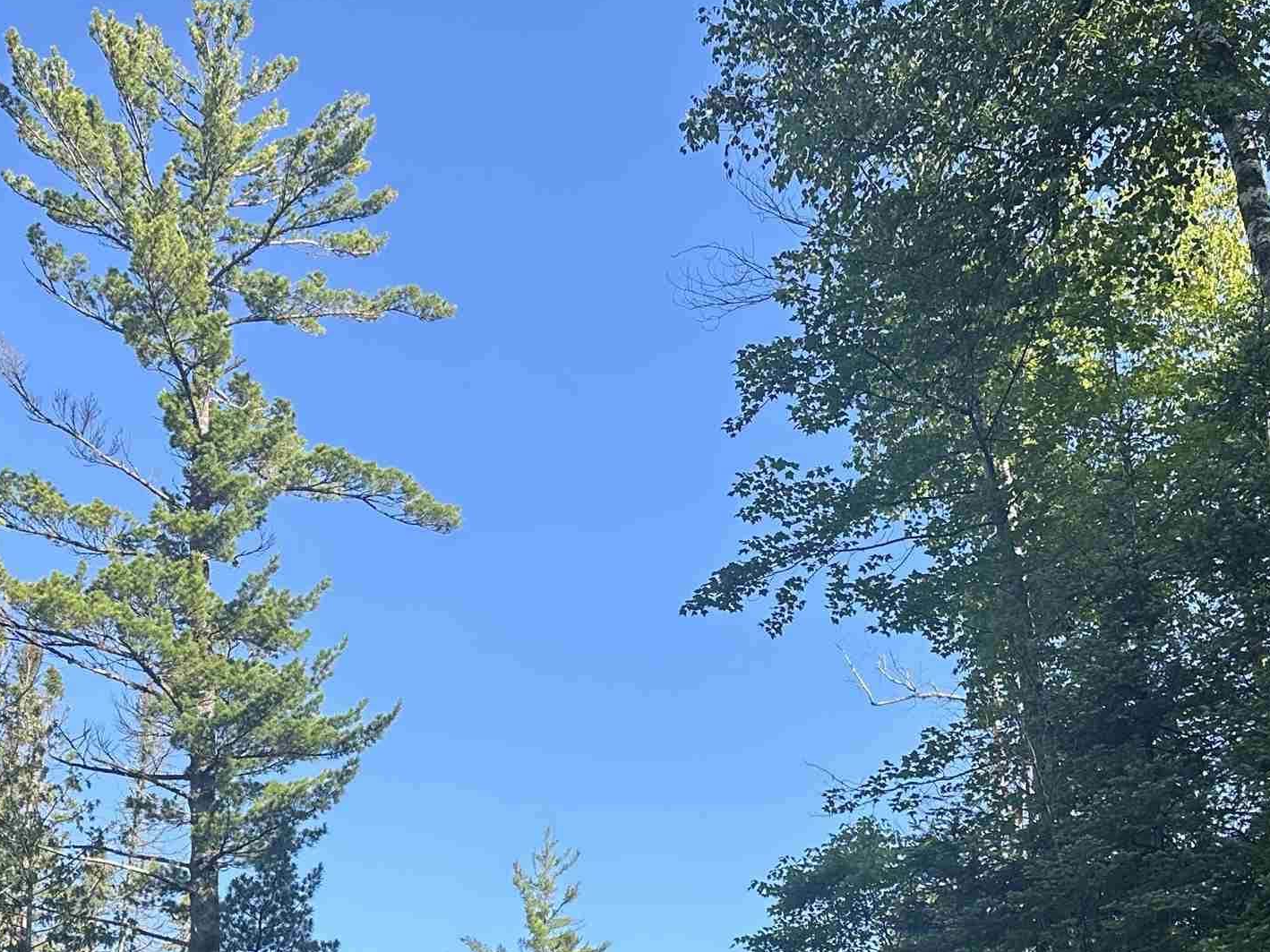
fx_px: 1907
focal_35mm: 52
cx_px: 735
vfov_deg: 26.6
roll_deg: -0.6
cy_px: 940
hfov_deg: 36.7
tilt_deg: +13.7
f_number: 1.78
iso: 80
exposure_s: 1/1227
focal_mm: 6.86
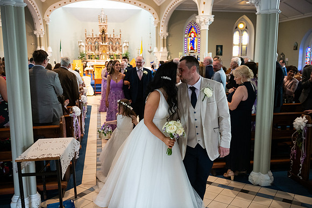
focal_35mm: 32
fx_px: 277
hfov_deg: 58.7
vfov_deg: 41.1
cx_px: 156
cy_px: 104
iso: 1000
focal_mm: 32
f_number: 3.5
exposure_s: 1/160
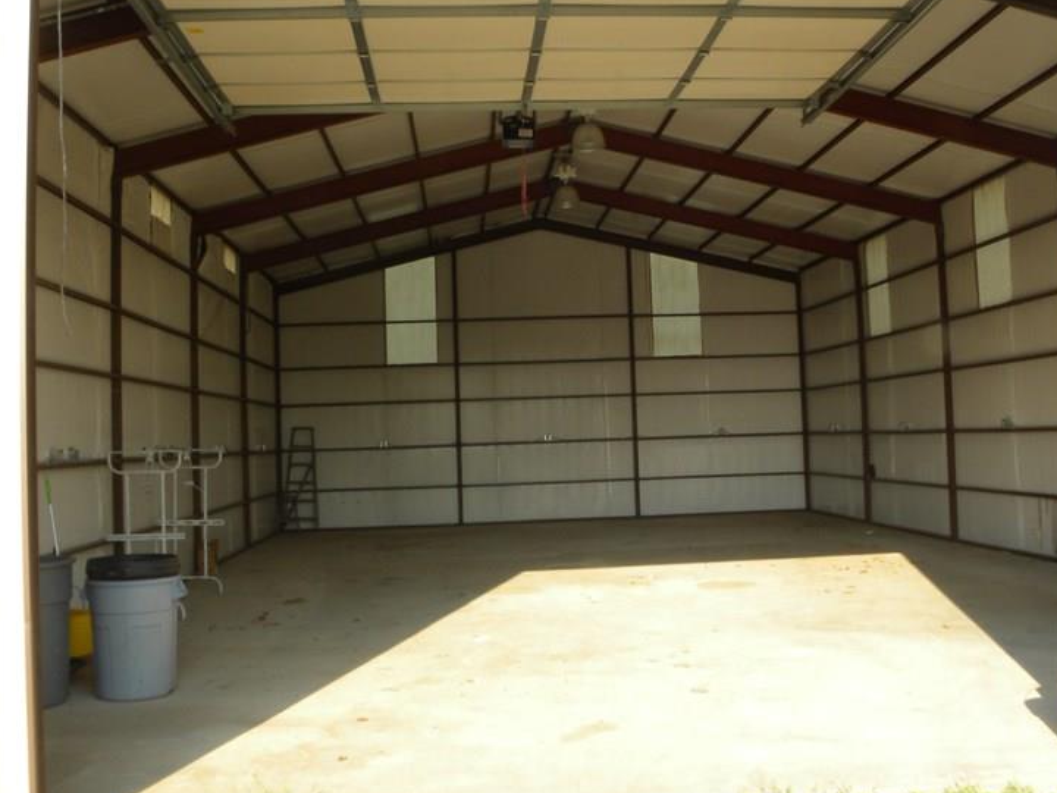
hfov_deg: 50.1
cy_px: 363
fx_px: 1130
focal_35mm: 37
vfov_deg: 38.6
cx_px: 556
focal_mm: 4.6
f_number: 8
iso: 64
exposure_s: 1/52.2
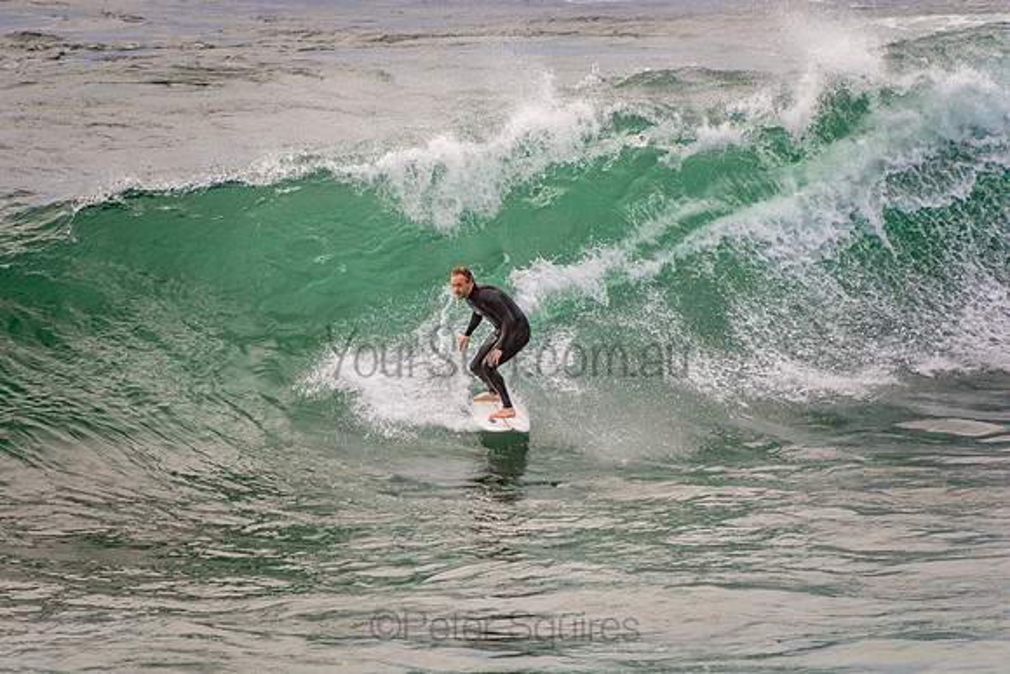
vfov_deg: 2.3
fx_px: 16836
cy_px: 337
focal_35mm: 600
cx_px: 505
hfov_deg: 3.4
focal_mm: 400
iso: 450
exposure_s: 1/800
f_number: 5.6
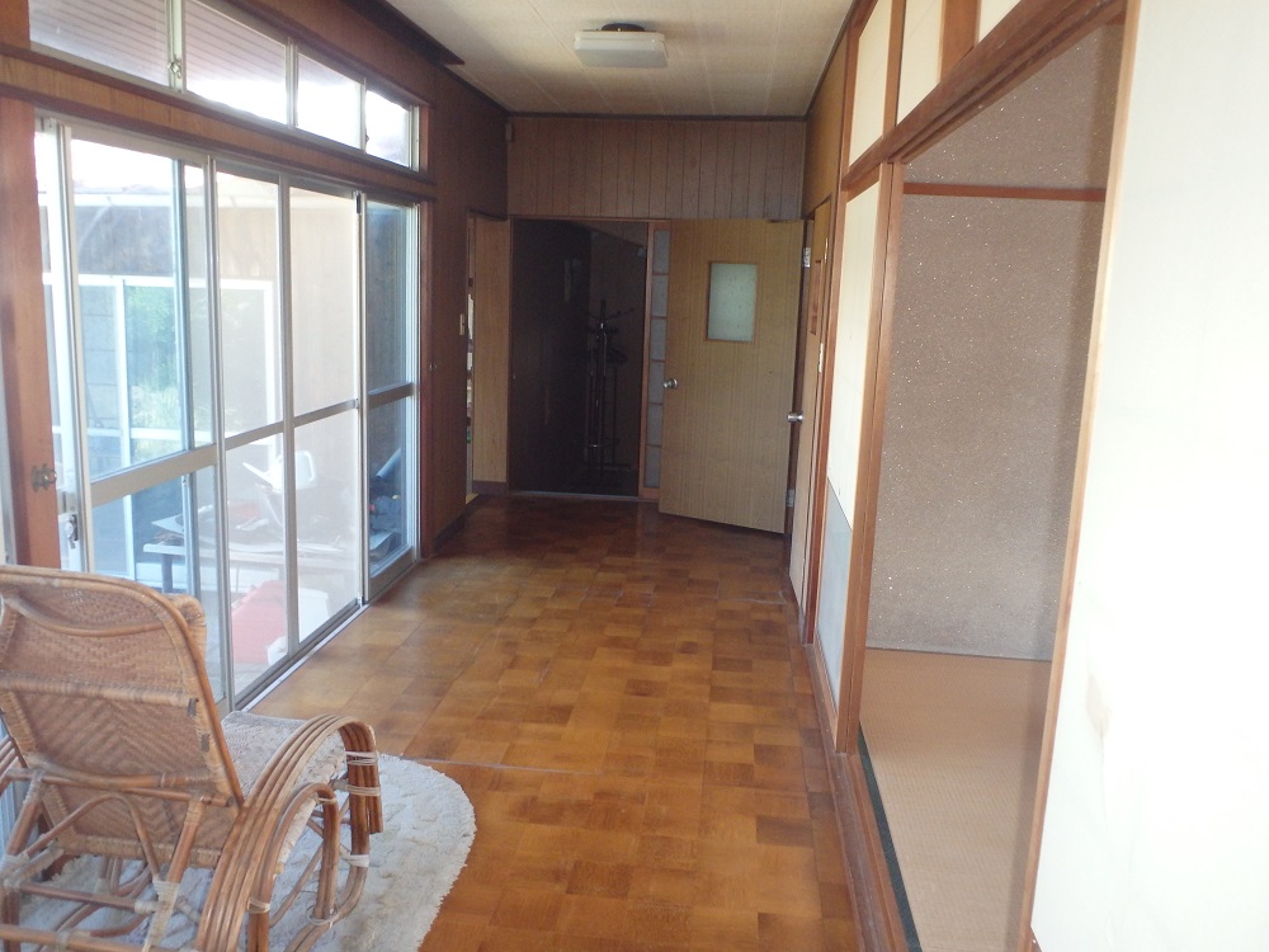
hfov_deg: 63.4
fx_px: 1026
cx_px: 634
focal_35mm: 28
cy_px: 476
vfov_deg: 49.7
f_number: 3.9
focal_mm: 5
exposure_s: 1/30
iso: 400
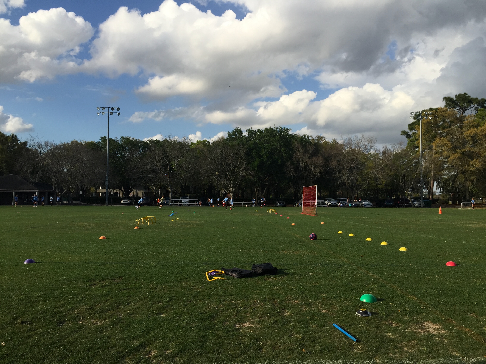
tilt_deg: +2.1
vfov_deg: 48.2
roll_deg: -1.3
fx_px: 407
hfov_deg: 61.7
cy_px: 182
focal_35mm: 29
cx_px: 243
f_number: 2.2
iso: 32
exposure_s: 1/1721
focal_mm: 4.15
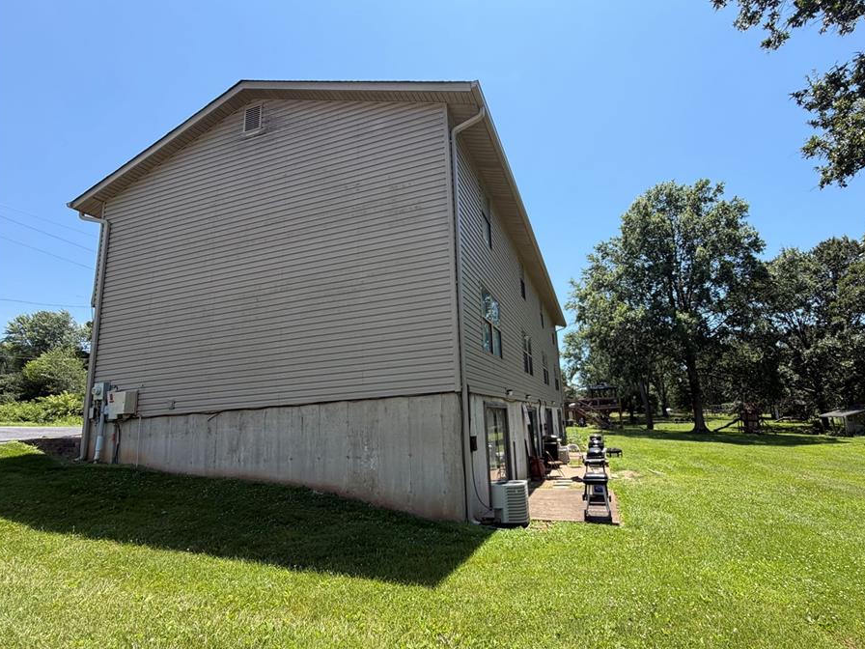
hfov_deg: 94.0
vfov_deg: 77.9
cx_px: 486
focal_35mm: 16
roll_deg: +3.8
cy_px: 355
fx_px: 400
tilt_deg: +8.3
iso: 32
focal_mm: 2.22
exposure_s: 1/770
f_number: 2.2
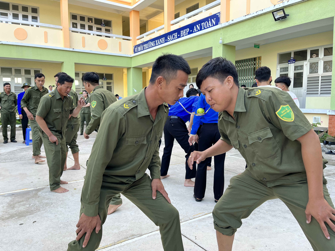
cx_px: 168
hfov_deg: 67.3
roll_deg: +0.4
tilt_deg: -5.4
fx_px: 252
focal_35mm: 26
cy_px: 126
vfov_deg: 53.1
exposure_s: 1/122
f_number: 1.6
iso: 40
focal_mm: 5.1
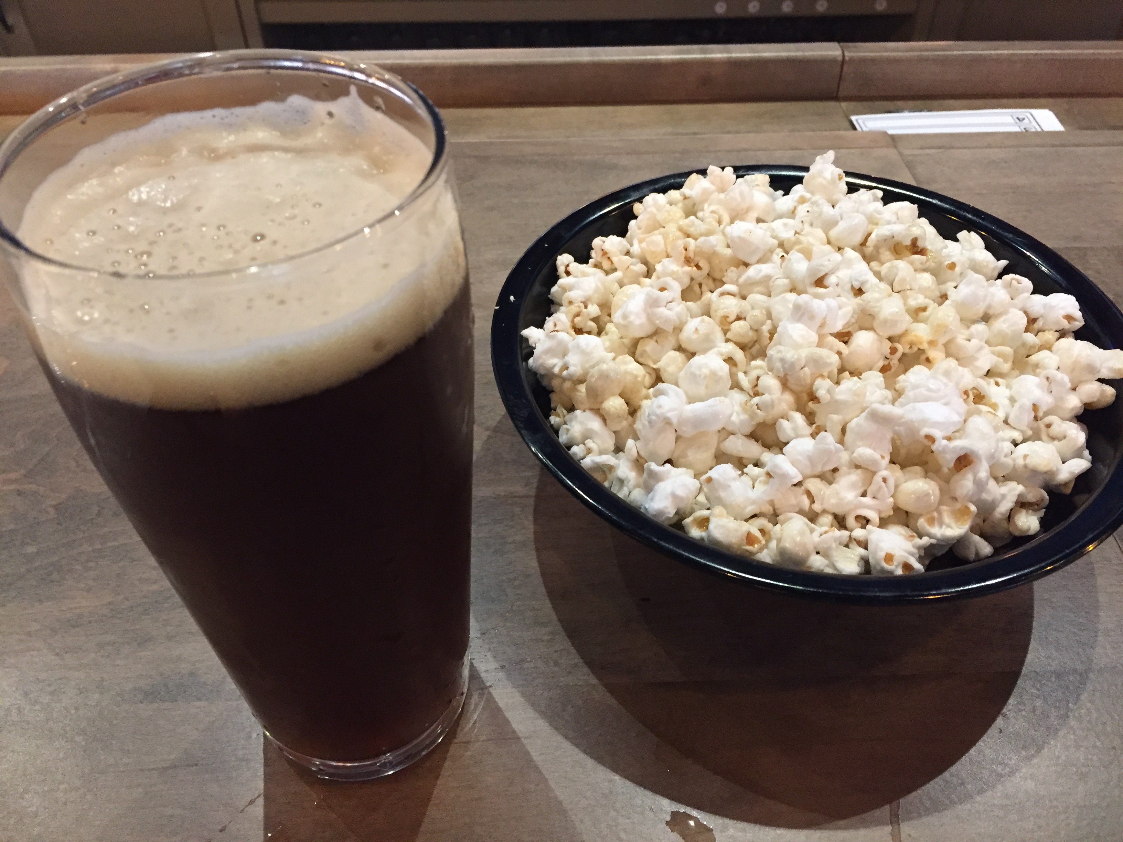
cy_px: 421
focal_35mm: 29
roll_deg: -0.9
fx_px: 941
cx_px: 562
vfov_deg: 48.2
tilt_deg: -44.9
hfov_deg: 61.7
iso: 250
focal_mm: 4.15
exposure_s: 1/15
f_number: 2.2
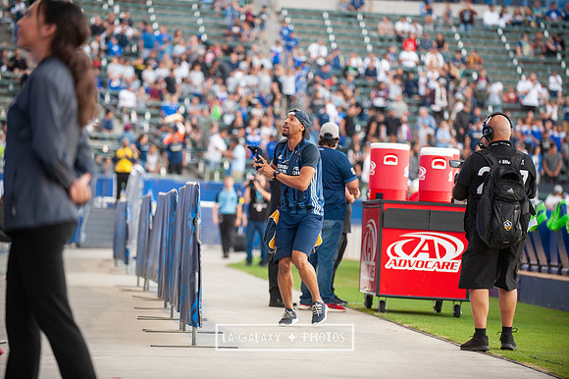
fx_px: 2369
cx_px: 284
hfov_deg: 13.7
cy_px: 190
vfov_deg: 9.1
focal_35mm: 150
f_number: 2.8
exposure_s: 1/320
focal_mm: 150
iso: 1250
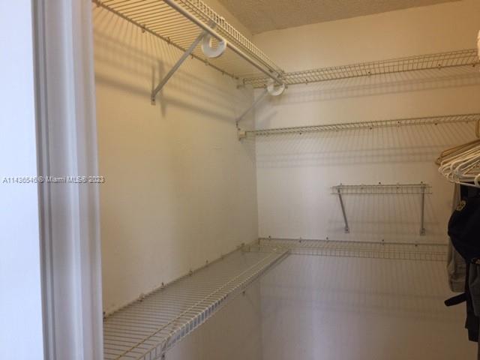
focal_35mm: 29
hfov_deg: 61.7
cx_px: 240
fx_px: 402
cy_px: 180
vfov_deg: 48.2
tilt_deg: -1.6
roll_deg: -1.0
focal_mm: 4.15
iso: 50
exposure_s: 1/30
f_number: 2.2
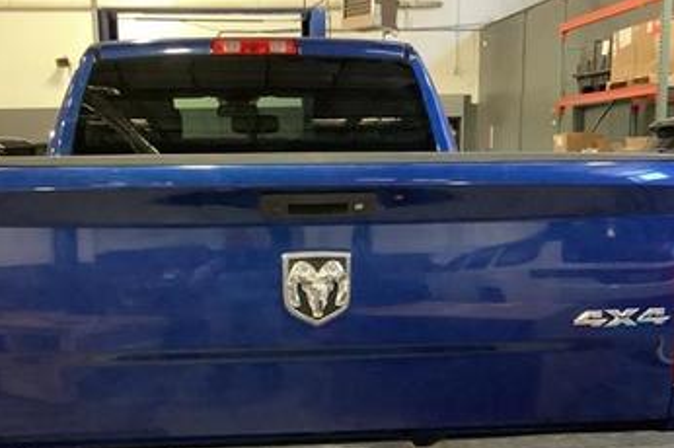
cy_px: 329
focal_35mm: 47
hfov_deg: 41.9
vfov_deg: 28.2
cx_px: 296
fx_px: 879
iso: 800
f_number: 2.4
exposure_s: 1/30
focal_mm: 3.3
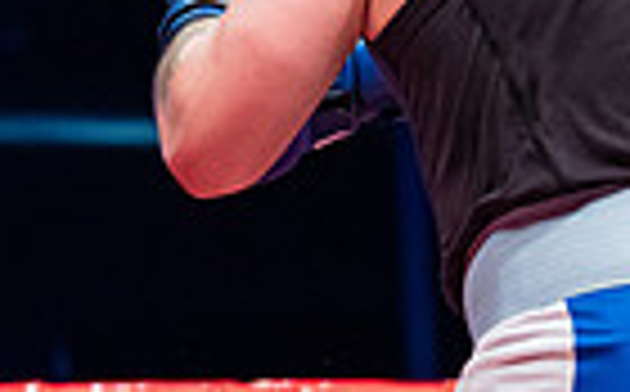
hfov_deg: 7.6
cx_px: 729
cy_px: 88
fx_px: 4714
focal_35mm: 275
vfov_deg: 4.8
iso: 4000
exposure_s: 1/1000
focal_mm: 65
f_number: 2.8
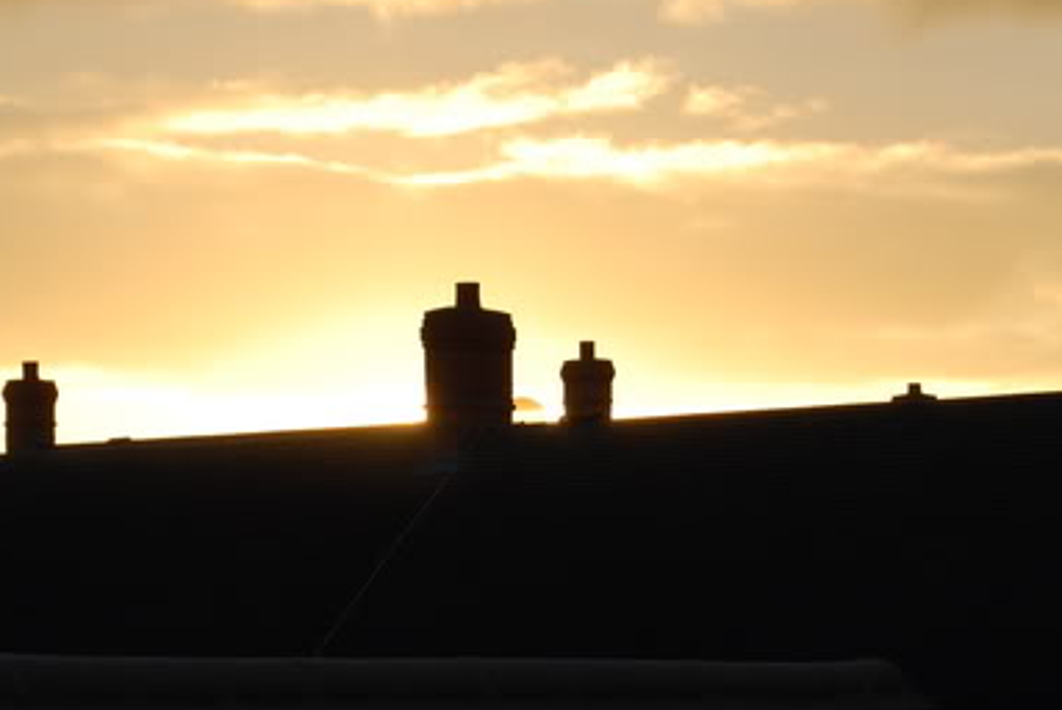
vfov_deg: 8.0
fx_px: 5079
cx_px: 324
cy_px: 477
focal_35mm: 172
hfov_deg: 11.9
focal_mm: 55
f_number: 8
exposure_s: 1/250
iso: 200
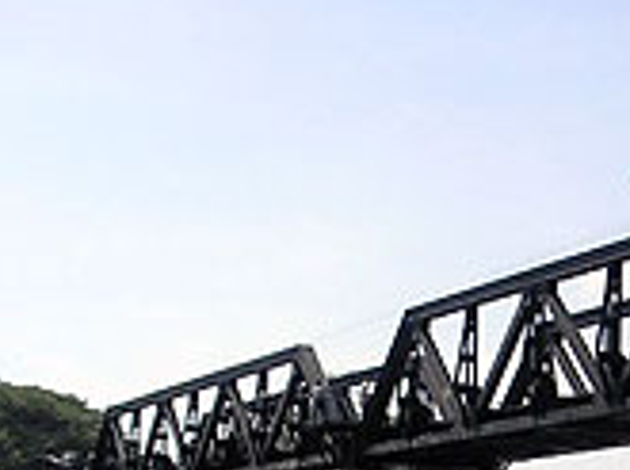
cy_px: 564
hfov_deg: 19.2
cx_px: 550
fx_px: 1834
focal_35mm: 101
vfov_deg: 14.1
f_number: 6.7
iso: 50
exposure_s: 1/180
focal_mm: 5.7
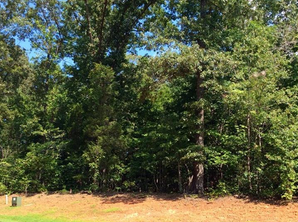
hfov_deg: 40.4
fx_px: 404
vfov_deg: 30.7
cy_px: 124
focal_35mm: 47
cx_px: 126
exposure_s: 1/578
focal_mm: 3.3
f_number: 2.4
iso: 32
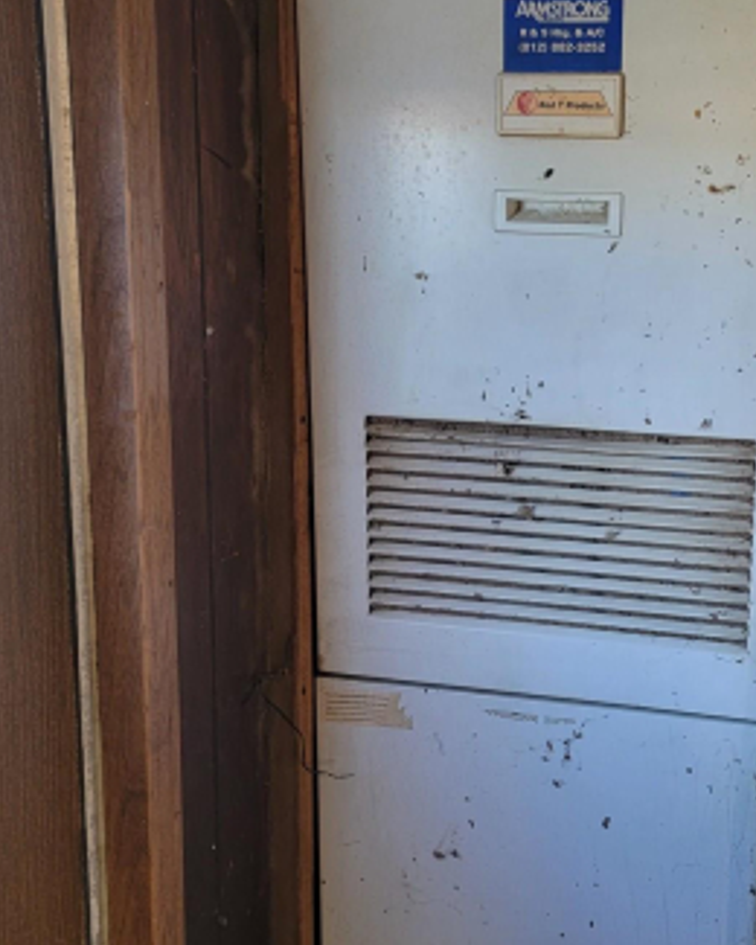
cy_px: 493
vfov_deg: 38.8
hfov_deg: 30.9
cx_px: 564
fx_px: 1342
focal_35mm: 48
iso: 200
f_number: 1.8
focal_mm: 6.7
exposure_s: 1/60
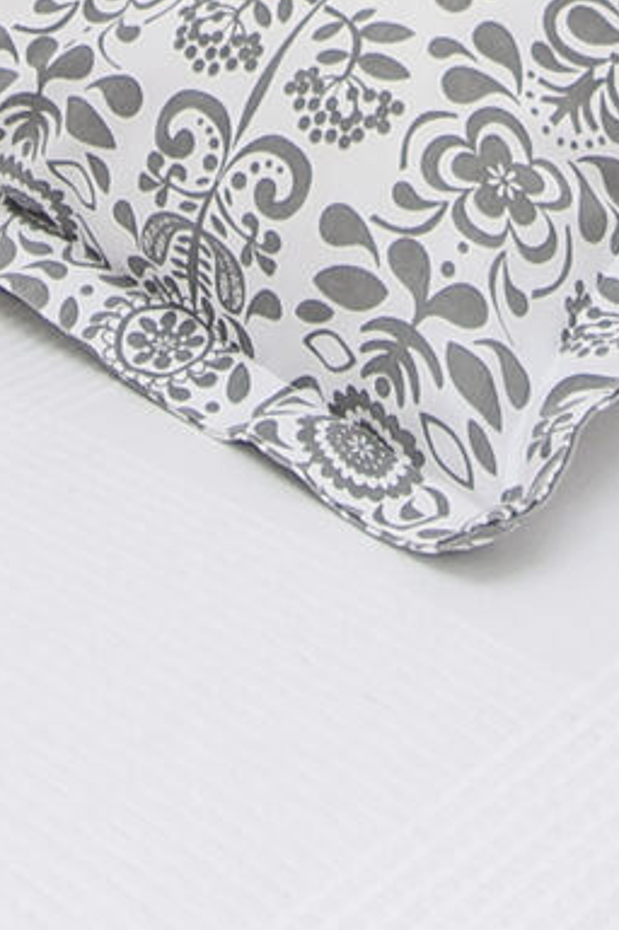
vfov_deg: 15.1
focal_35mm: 109
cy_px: -958
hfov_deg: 12.5
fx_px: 2816
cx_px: 261
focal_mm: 10
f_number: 7.1
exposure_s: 1/100
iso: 100
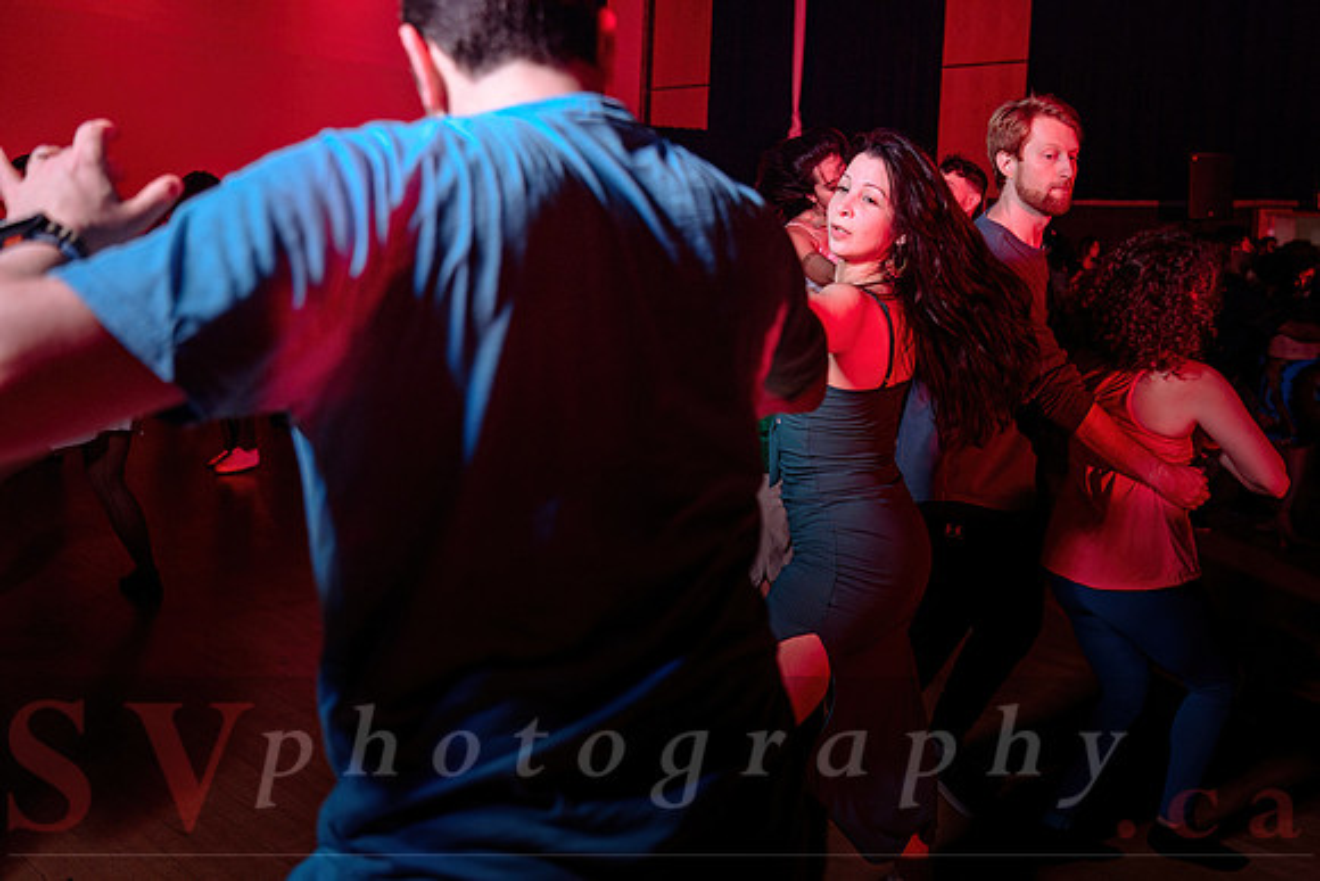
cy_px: 366
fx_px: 1371
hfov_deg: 51.2
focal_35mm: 37
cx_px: 771
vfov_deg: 35.5
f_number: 2.8
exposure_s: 1/160
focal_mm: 32
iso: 800
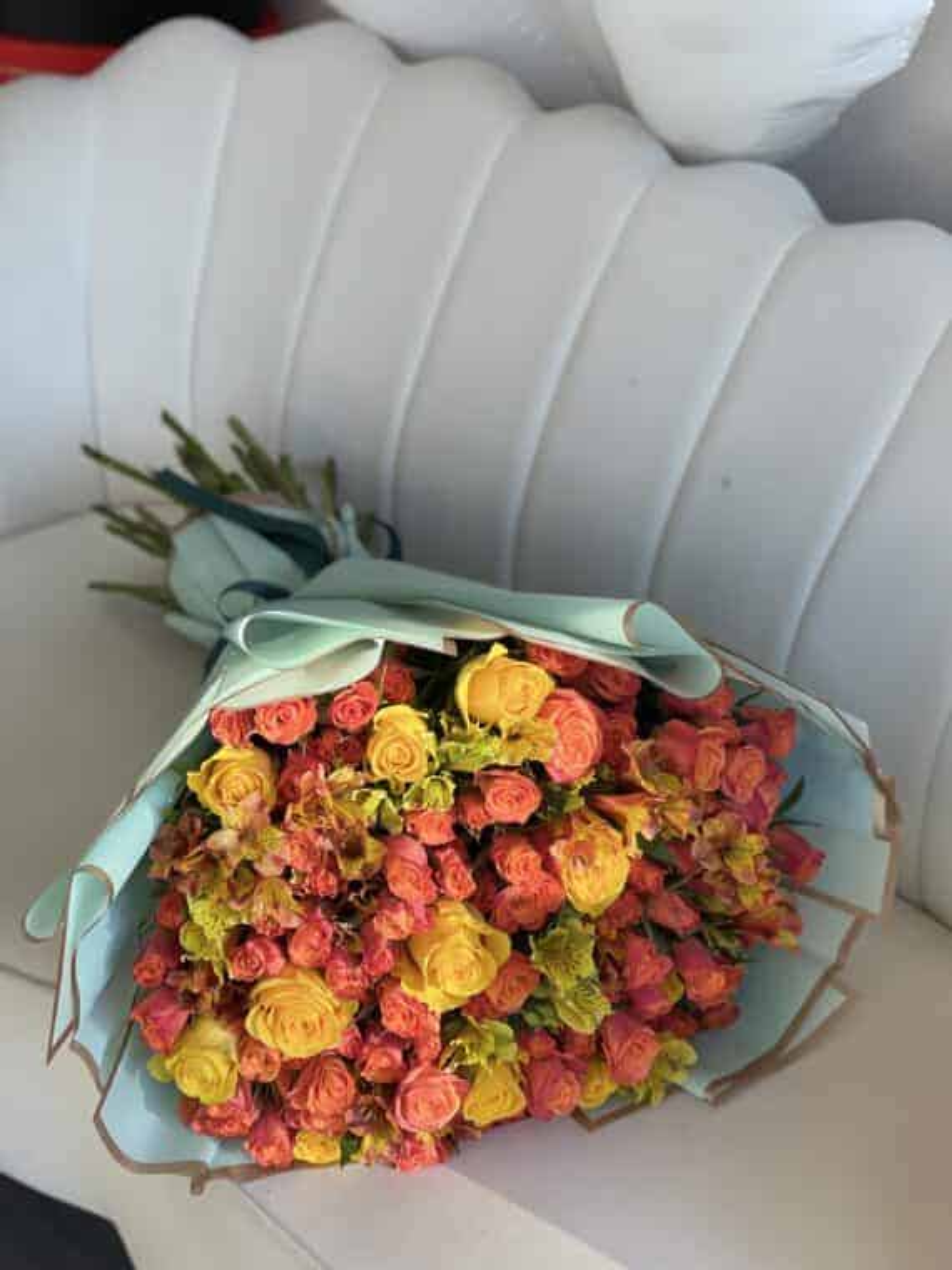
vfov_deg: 30.3
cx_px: 476
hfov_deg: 22.9
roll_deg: -3.0
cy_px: 635
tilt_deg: -33.2
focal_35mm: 64
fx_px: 2347
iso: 40
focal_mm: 7.5
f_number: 2.2
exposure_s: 1/120
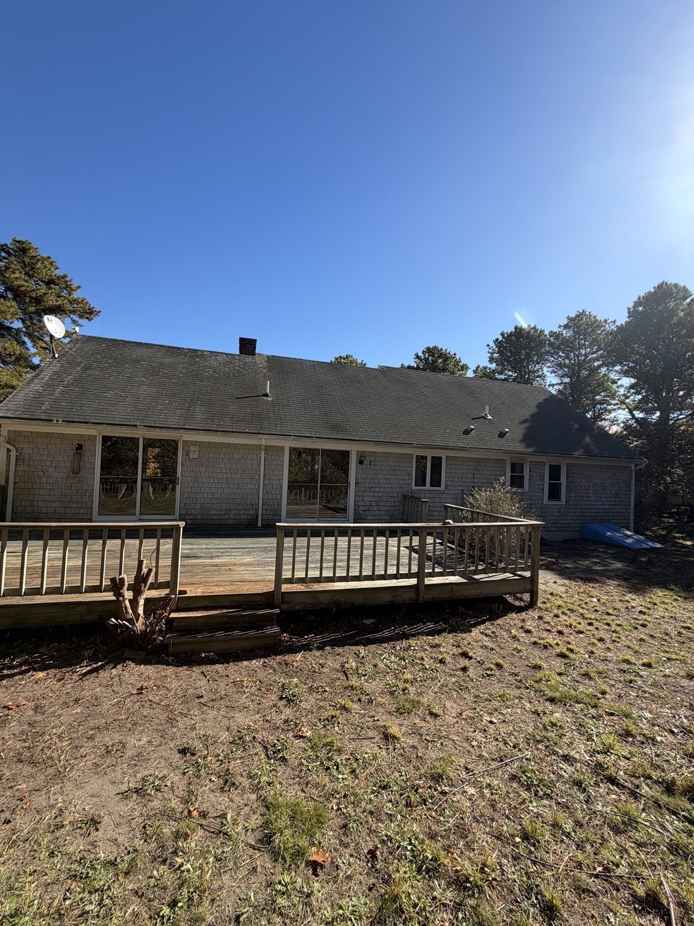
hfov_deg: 85.7
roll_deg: -2.2
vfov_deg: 102.1
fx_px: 374
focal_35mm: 14
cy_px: 463
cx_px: 347
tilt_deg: +0.7
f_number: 2.2
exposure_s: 1/770
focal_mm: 2.22
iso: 32
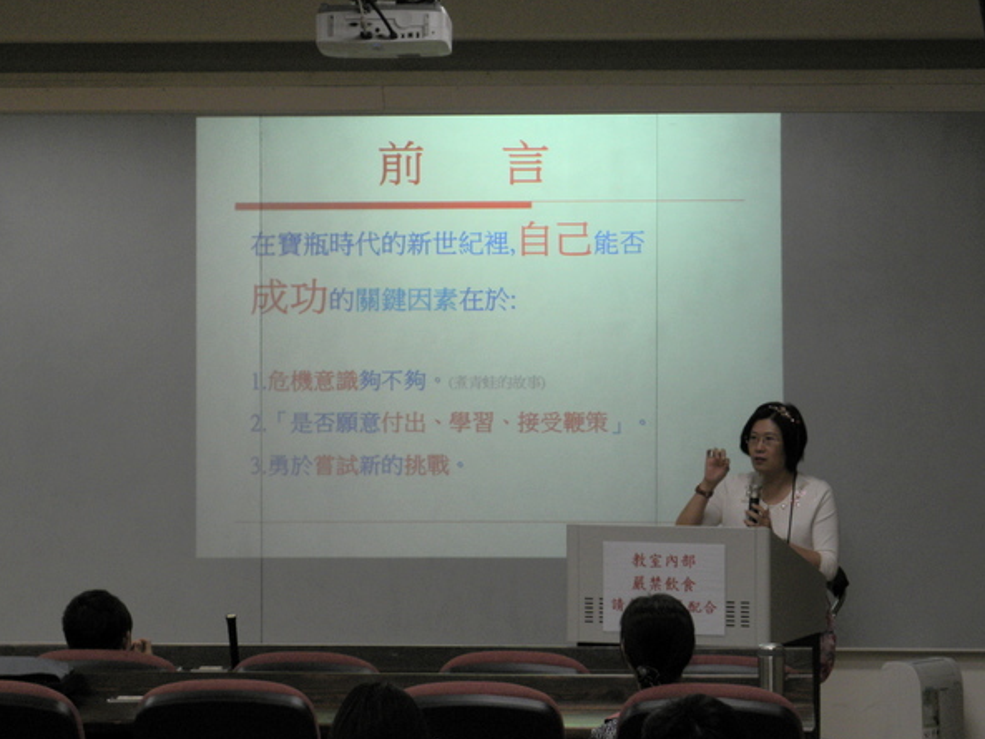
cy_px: 373
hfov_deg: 14.3
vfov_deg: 10.8
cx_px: 490
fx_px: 3928
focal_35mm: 138
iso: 119
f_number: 4
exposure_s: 1/78.3
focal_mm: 20.8
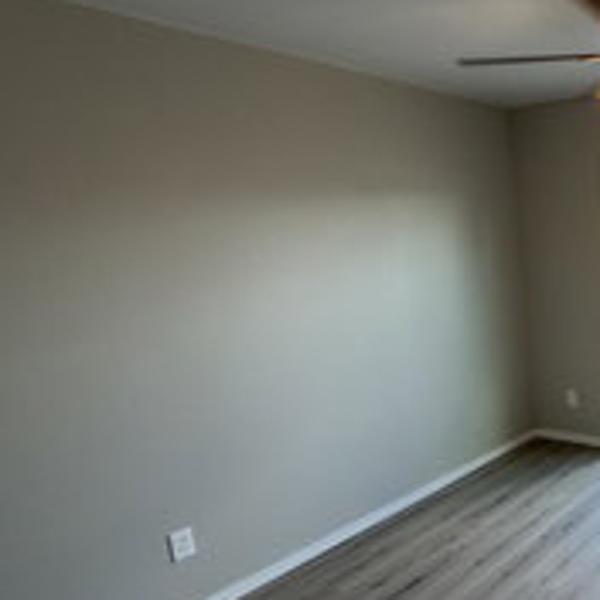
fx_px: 588
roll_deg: +3.4
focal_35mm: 30
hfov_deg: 43.3
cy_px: 344
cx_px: 644
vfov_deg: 53.8
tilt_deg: -10.5
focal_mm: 2.22
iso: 100
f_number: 2.2
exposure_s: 1/120
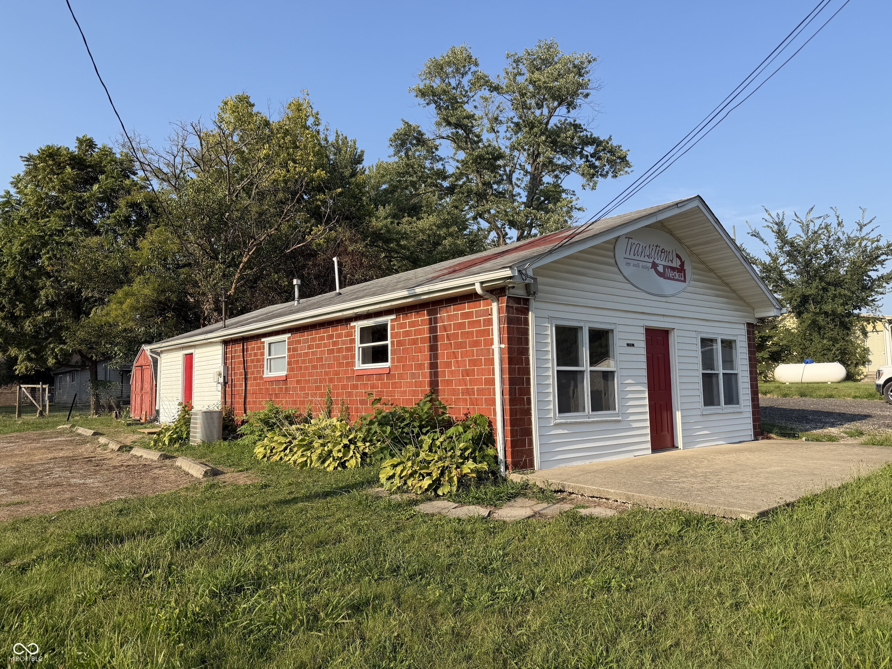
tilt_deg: +5.9
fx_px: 618
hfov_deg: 71.6
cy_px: 334
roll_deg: +1.7
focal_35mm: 24
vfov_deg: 56.8
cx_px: 446
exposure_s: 1/2703
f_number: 1.78
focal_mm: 6.76
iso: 80
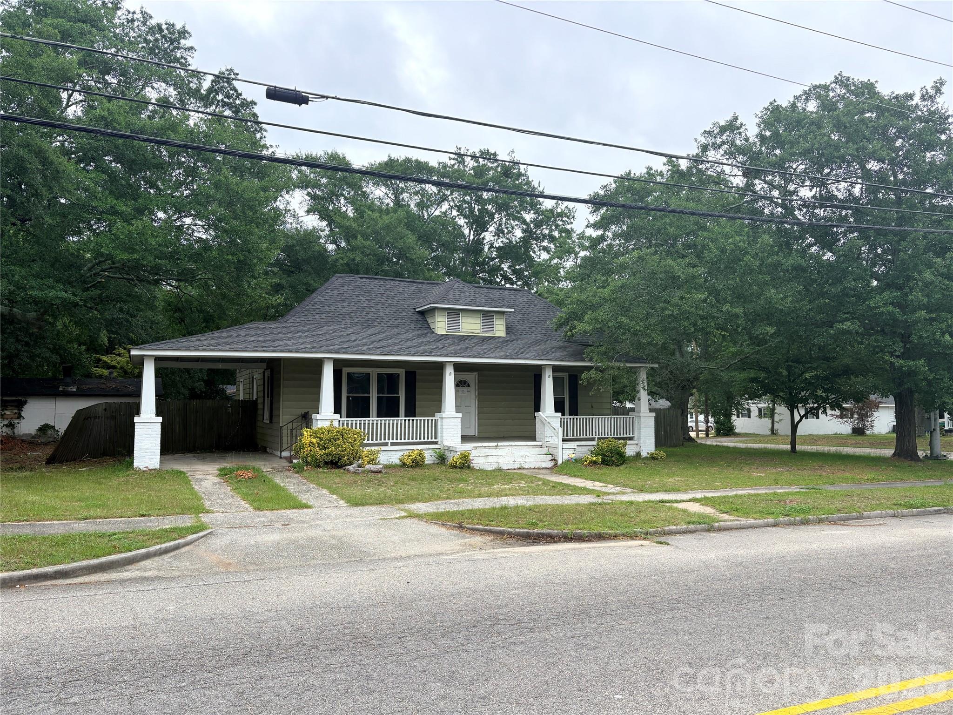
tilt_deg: +5.3
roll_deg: +0.6
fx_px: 716
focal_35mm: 26
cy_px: 358
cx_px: 476
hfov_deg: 67.3
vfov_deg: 53.1
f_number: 1.6
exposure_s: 1/1751
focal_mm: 5.96
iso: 50
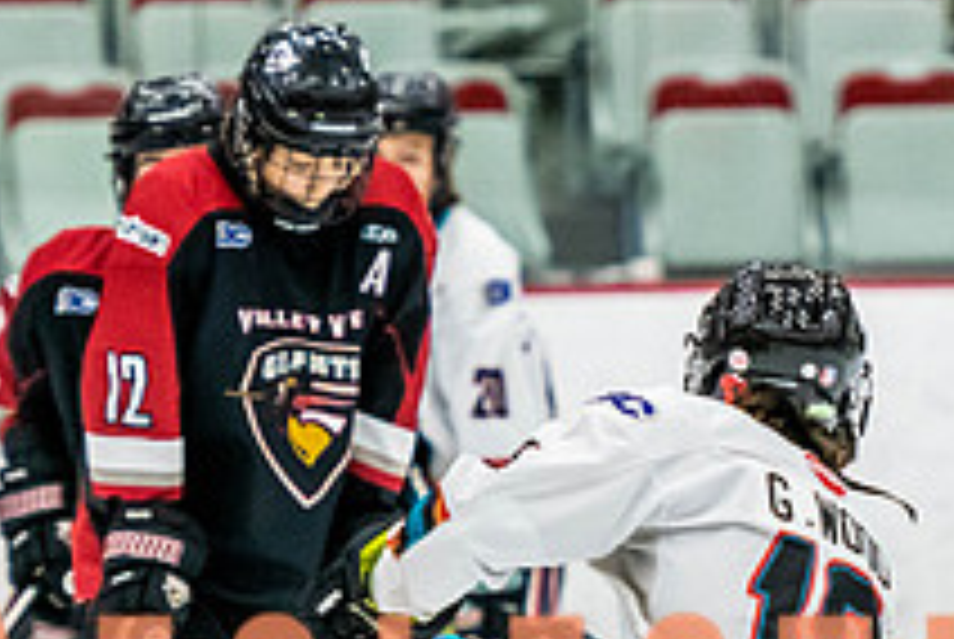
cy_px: 636
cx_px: 913
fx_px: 14781
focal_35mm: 557
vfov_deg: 2.5
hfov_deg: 3.7
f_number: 2.8
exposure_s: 1/640
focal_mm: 145
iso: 2500
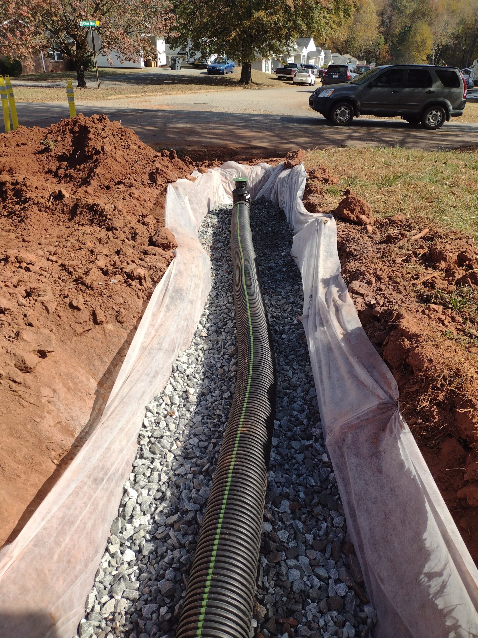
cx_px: 239
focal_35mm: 27
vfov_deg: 65.3
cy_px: 319
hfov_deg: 51.4
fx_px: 497
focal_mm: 4.71
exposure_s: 1/1590
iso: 100
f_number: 1.7
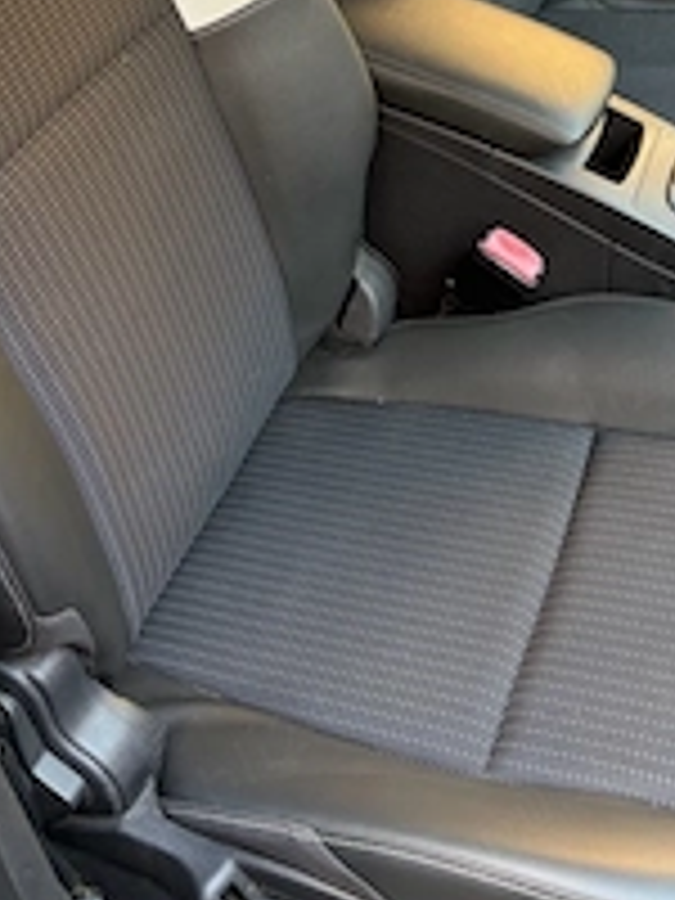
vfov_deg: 34.9
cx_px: 360
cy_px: 104
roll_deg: -5.1
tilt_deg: -34.8
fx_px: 1352
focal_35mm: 52
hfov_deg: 28.0
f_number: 1.6
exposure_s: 1/108
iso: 125
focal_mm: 5.96
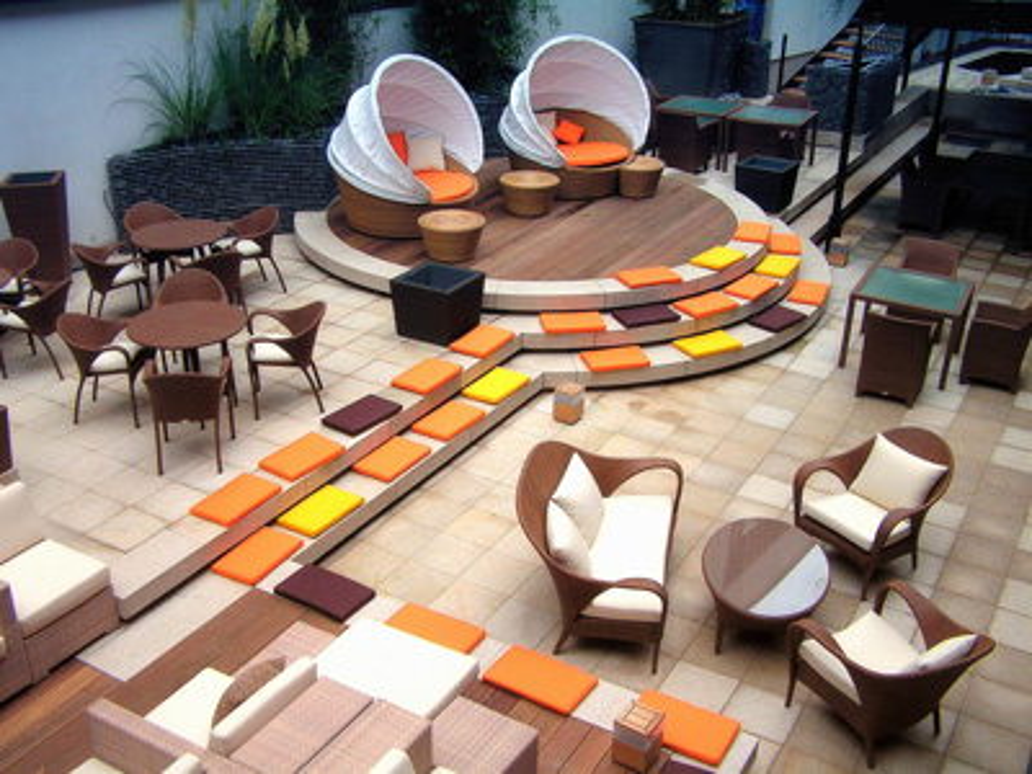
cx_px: 516
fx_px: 1133
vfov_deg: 37.7
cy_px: 387
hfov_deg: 49.0
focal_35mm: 38
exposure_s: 1/40
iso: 80
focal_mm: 6.3
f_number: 2.8
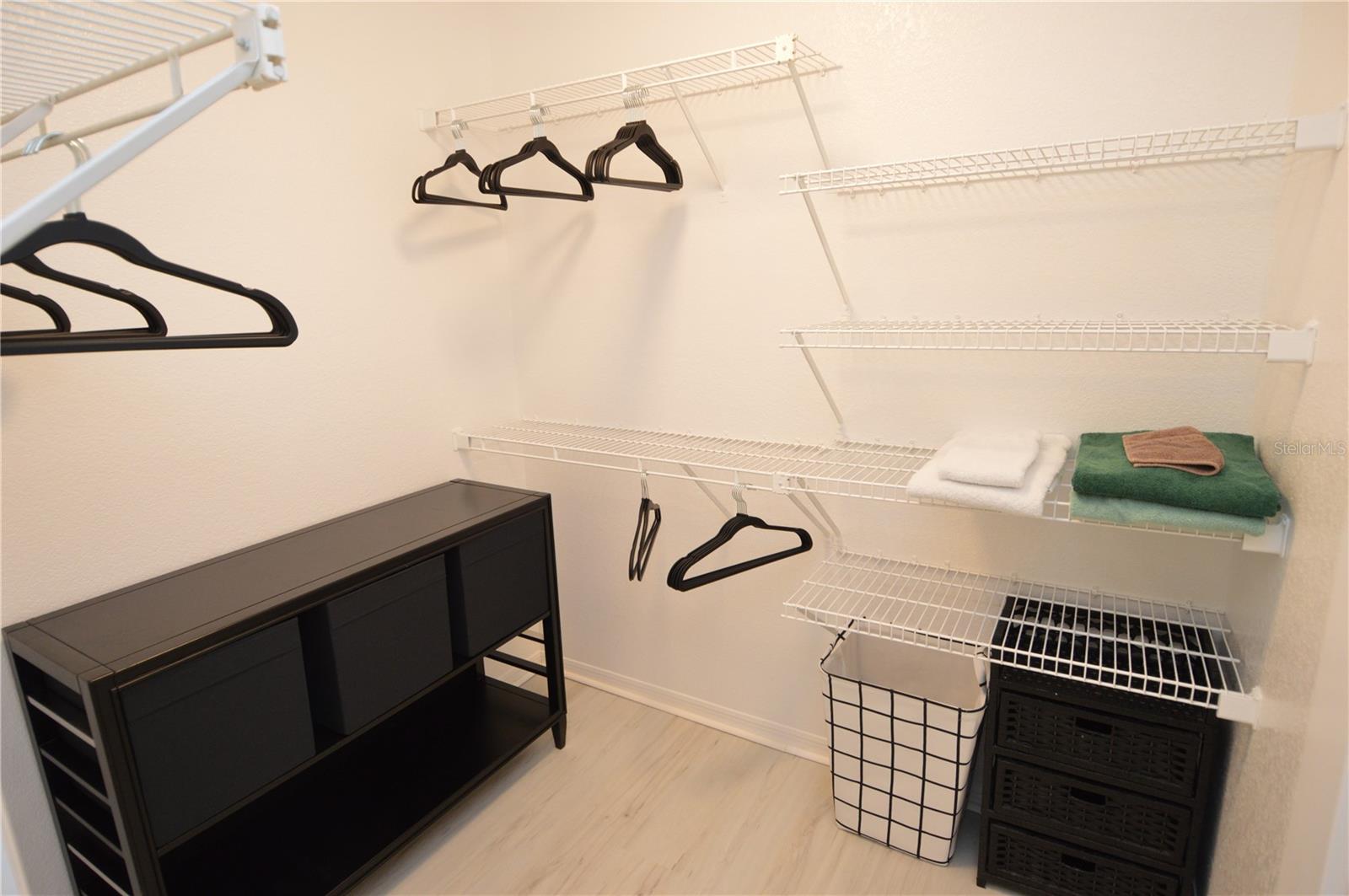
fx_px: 674
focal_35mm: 18
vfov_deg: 67.3
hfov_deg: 90.1
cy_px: 448
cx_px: 674
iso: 800
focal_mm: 12
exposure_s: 1/60
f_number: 4
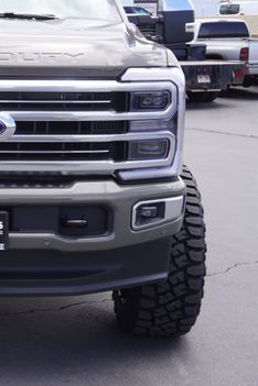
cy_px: 152
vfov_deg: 27.3
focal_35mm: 74
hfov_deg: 17.6
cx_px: -44
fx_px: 794
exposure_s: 1/100
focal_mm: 27
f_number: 8
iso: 100
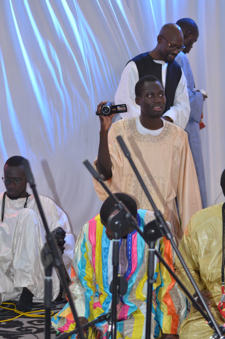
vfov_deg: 19.5
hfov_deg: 13.0
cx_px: 112
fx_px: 989
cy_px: 170
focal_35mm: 105
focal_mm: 70
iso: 800
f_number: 4
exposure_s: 1/60
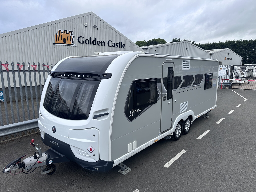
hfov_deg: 71.6
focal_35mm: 24
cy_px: 96
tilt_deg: -7.9
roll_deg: -1.0
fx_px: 177
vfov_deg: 56.8
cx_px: 128
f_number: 1.78
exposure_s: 1/2252
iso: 80
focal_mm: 6.86
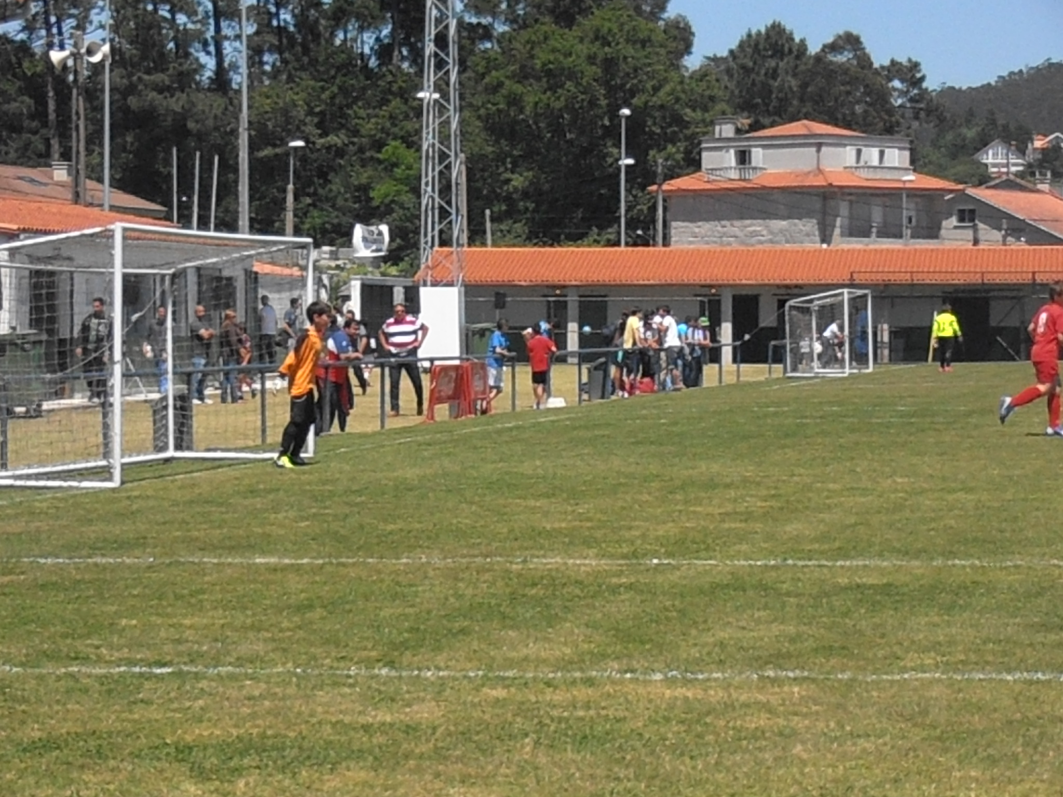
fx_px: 4238
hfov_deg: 14.3
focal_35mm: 138
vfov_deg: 10.7
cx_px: 532
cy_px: 398
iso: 400
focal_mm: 24.39
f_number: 15
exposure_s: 1/320
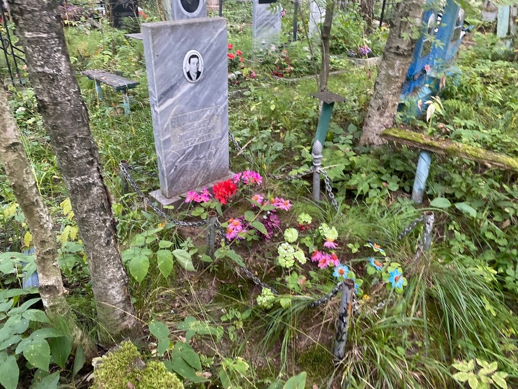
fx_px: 389
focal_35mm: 26
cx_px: 259
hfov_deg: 67.3
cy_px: 194
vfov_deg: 53.1
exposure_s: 1/60
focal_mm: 4.25
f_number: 1.8
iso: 250
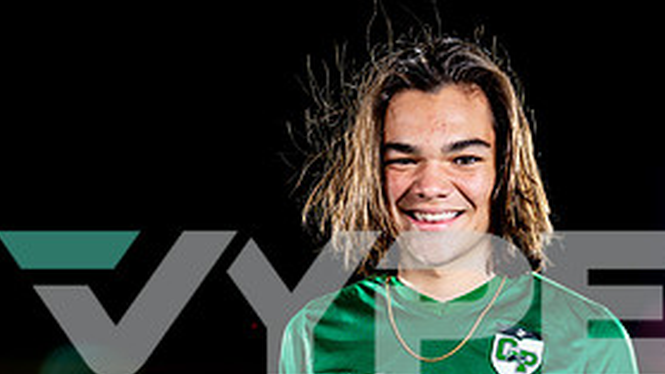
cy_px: 474
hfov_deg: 27.9
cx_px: 353
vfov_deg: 15.2
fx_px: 1340
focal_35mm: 76
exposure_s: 1/125
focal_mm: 45
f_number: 5.6
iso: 100
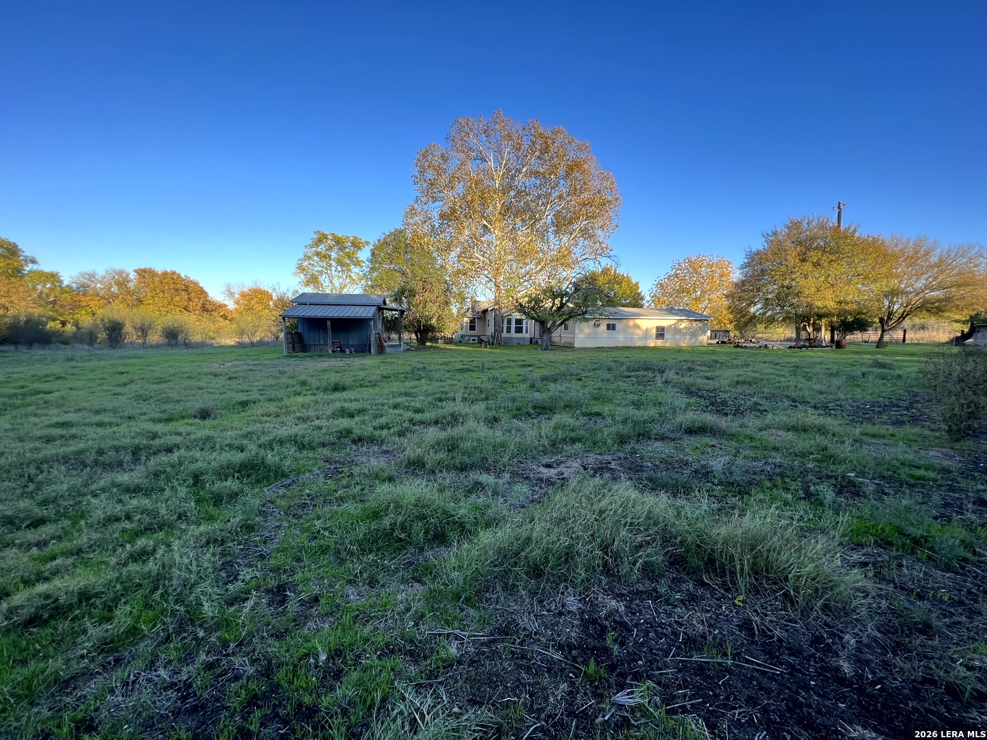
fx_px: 371
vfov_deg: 89.9
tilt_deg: -5.4
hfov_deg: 106.2
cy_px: 370
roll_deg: +0.0
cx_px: 494
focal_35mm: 13
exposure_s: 1/314
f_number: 1.8
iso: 32
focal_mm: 1.57
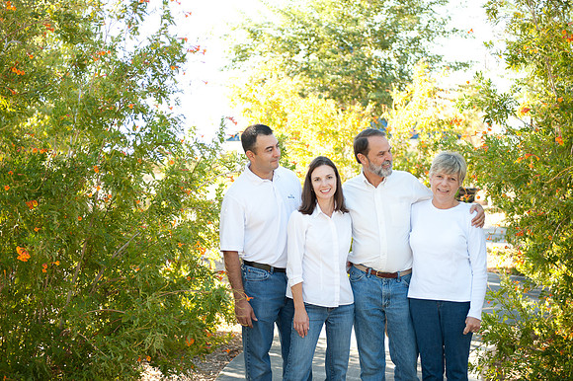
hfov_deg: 34.5
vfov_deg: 23.4
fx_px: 923
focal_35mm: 58
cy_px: 190
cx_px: 286
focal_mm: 58
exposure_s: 1/320
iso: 200
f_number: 2.8
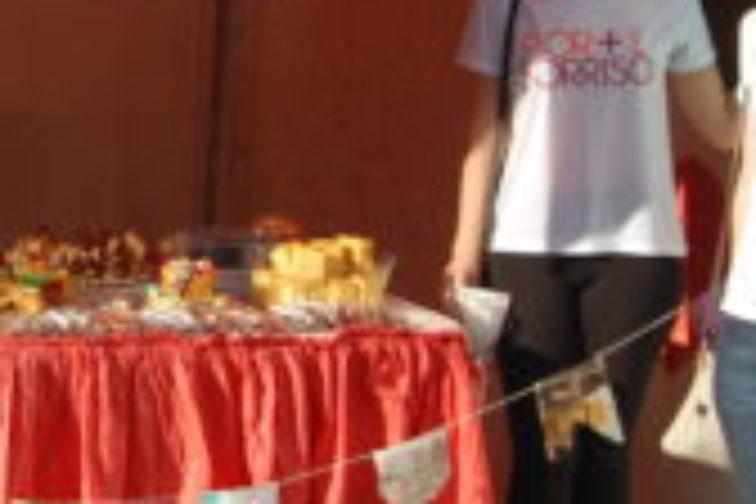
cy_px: 148
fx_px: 2478
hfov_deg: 16.4
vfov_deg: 11.6
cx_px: -234
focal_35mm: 118
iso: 200
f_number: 8
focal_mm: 22
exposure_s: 1/250
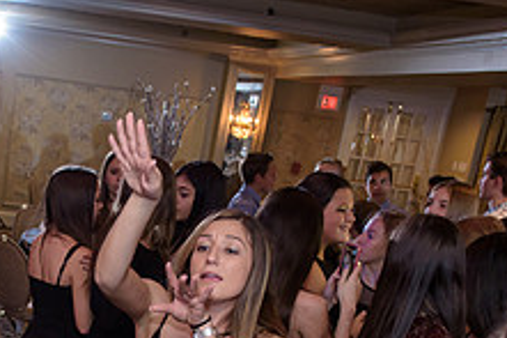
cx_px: 67
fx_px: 887
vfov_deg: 20.4
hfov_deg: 30.7
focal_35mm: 63
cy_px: 385
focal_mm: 24
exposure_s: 1/125
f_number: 3.2
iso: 1600
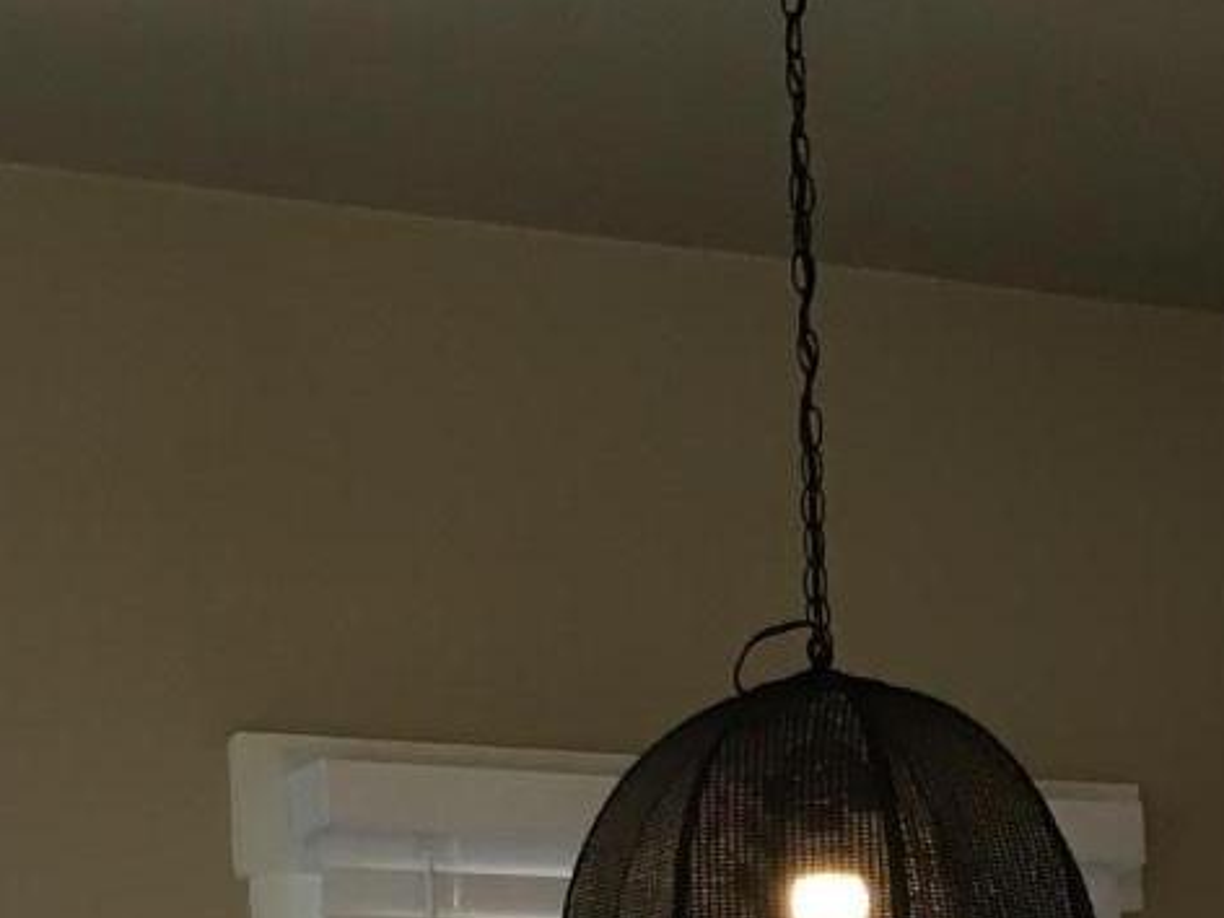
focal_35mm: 123
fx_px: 4349
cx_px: 1201
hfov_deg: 15.7
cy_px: 1813
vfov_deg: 11.0
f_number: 2.2
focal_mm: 4.15
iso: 25
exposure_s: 1/30
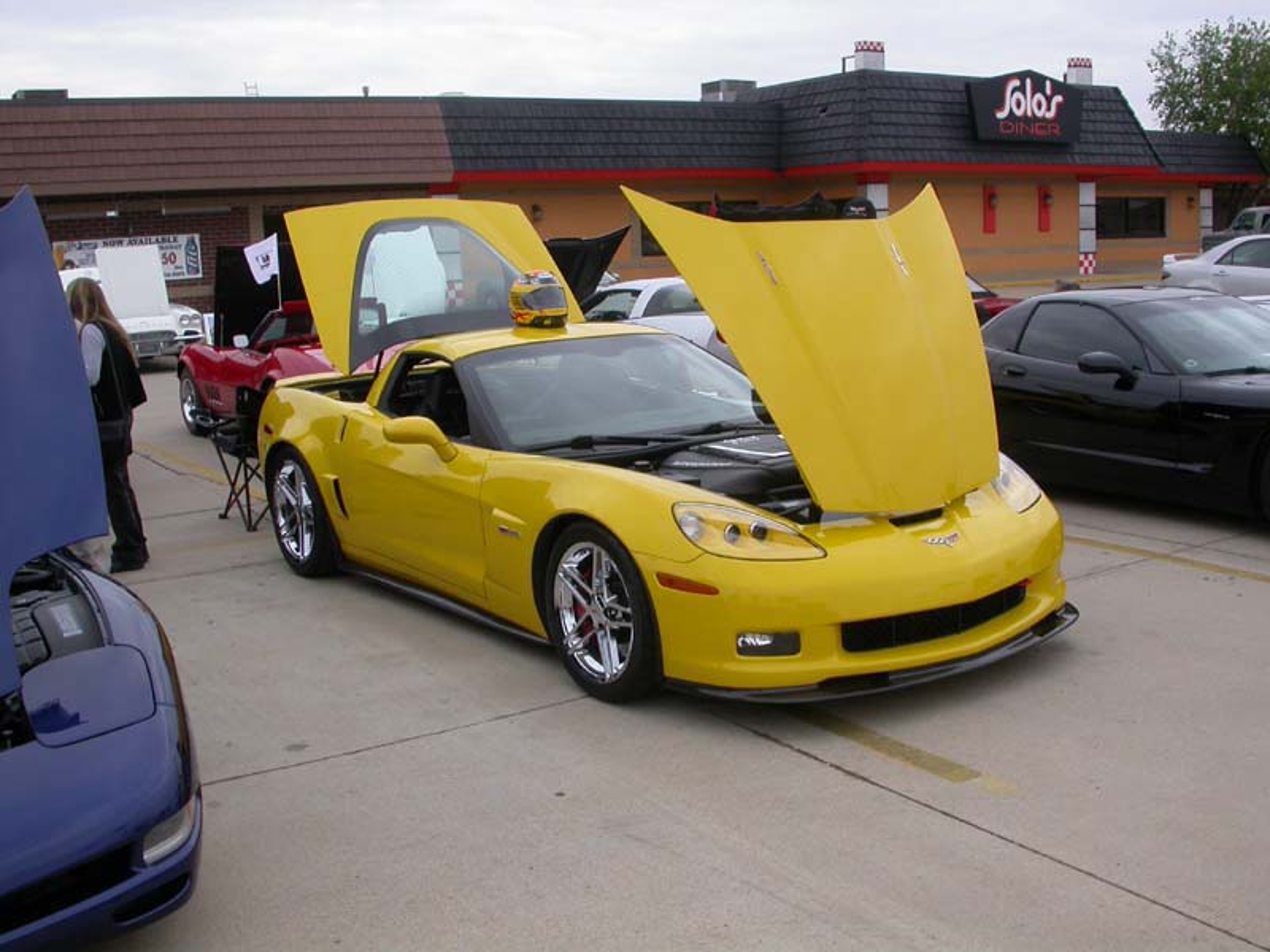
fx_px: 1394
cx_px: 635
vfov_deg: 37.7
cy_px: 476
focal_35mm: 38
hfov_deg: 49.0
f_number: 6.7
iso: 100
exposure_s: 1/244
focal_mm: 7.85
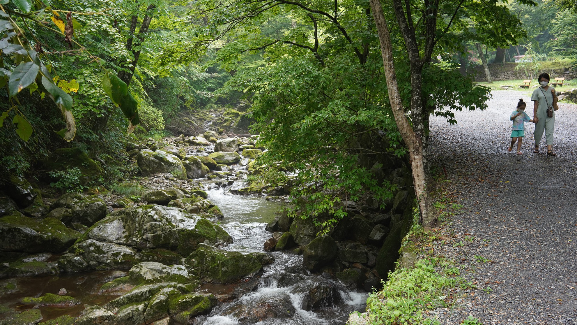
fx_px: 566
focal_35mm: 37
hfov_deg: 54.0
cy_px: 184
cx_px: 288
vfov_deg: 32.0
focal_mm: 35
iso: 800
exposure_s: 1/100
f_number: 9
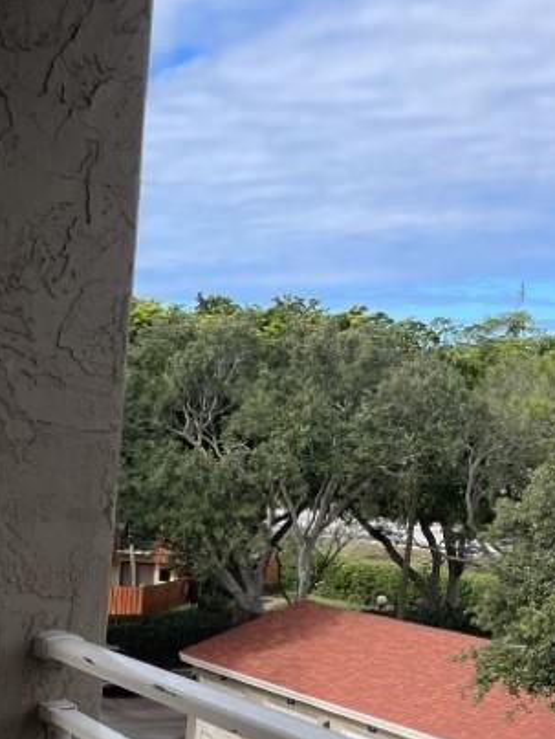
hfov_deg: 21.3
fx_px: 1409
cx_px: -37
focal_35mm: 66
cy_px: 919
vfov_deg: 25.8
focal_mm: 4.2
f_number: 1.6
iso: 50
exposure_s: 1/2257
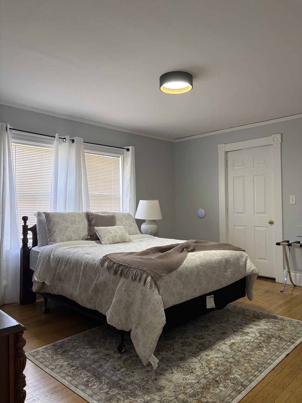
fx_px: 302
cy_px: 202
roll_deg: +0.1
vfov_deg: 67.3
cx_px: 151
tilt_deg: +2.2
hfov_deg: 53.1
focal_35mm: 26
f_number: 1.6
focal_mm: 5.96
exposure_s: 1/60
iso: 125
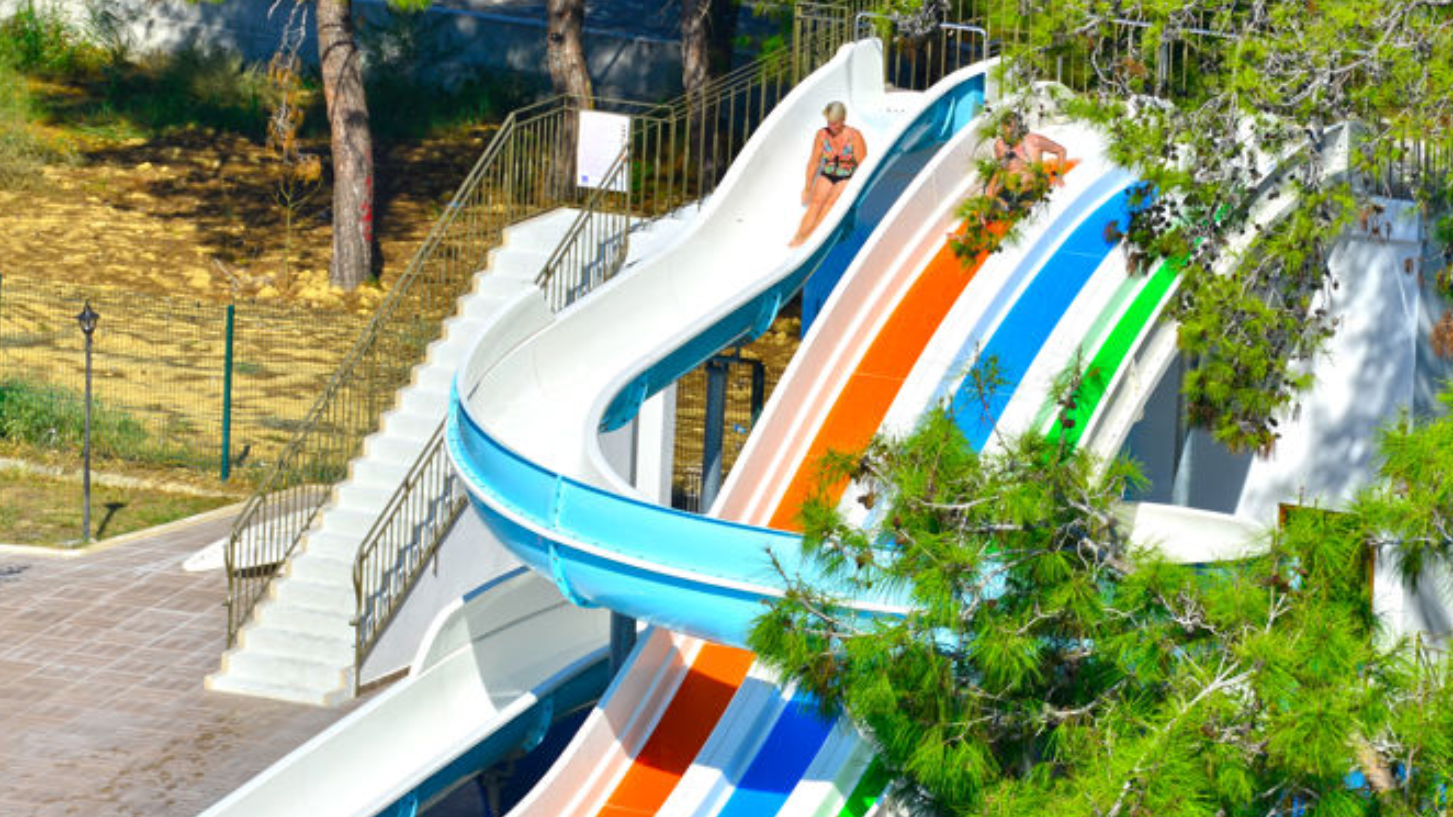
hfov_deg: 5.6
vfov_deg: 3.1
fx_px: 14984
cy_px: 643
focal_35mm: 389
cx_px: 784
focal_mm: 240
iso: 100
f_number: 9
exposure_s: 1/640
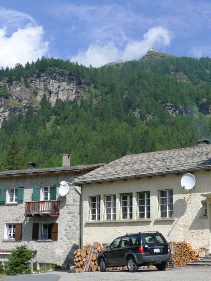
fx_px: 487
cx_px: 106
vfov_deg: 32.2
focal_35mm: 60
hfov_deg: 24.4
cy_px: 128
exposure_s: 1/640
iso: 80
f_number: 4
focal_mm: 11.7
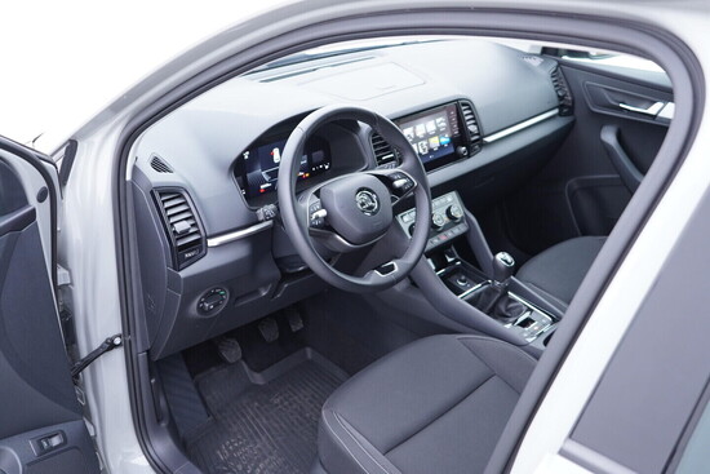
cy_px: 237
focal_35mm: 36
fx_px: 710
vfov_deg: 36.9
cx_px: 355
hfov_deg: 53.1
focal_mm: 24
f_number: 2.8
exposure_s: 1/40
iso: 320
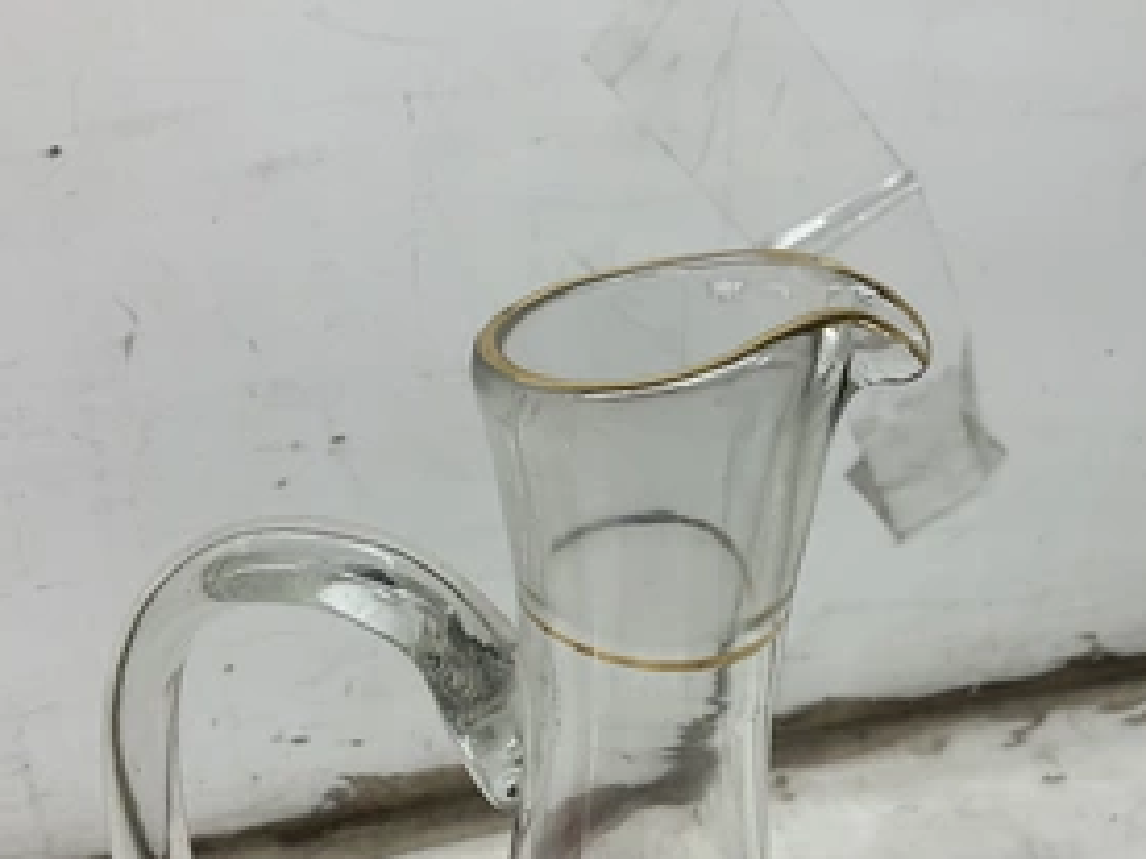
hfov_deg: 44.8
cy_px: 539
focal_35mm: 42
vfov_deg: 34.2
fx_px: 1390
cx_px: 577
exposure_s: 1/120
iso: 32
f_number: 1.8
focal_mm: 3
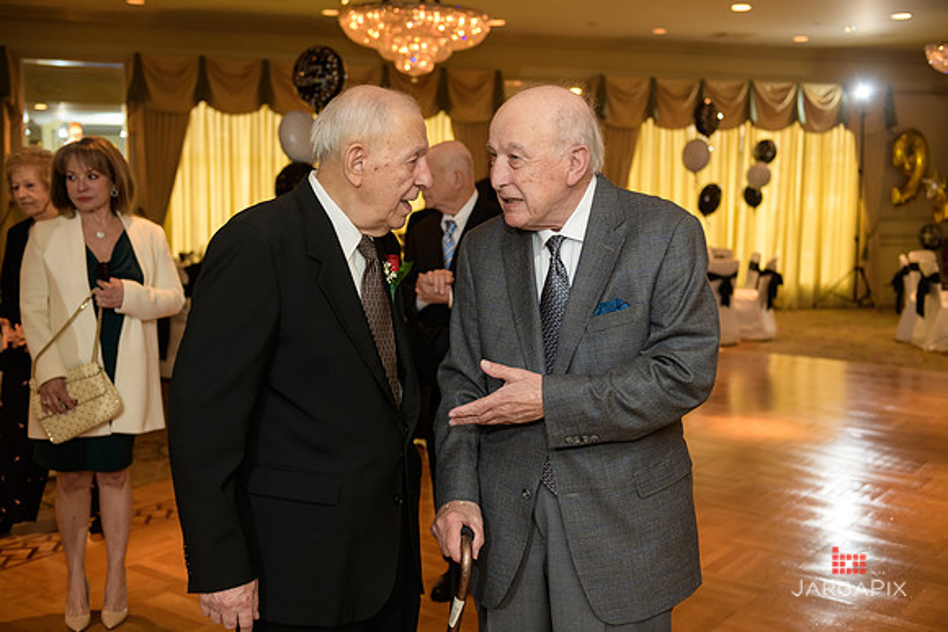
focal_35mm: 42
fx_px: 1106
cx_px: 474
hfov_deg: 46.4
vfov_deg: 31.9
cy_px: 316
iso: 1000
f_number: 3.2
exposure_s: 1/125
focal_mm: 42
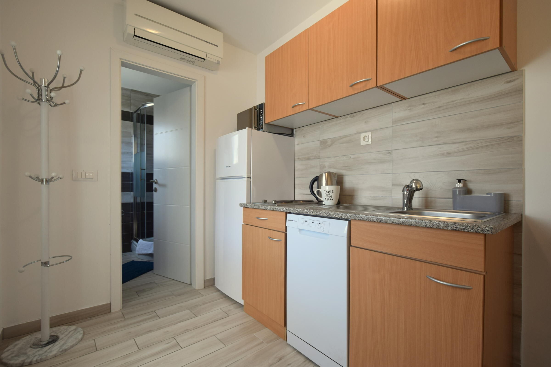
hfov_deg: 100.4
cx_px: 276
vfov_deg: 77.3
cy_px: 184
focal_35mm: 15
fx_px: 230
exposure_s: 1/100
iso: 400
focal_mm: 10
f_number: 5
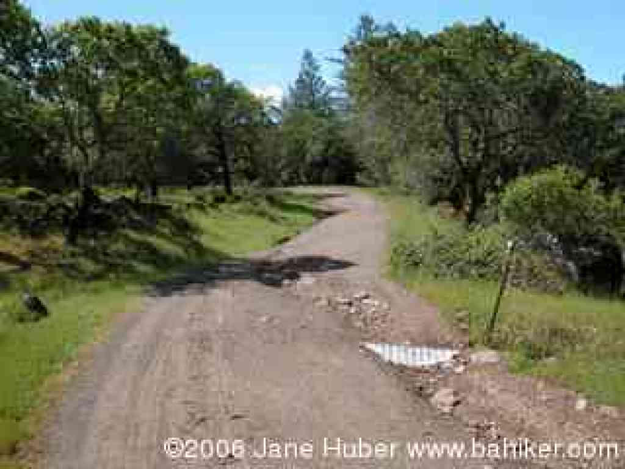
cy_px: 234
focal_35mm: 34
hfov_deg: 54.0
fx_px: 614
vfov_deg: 41.8
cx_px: 312
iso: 100
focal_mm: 8.9
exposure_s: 1/277
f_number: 5.6
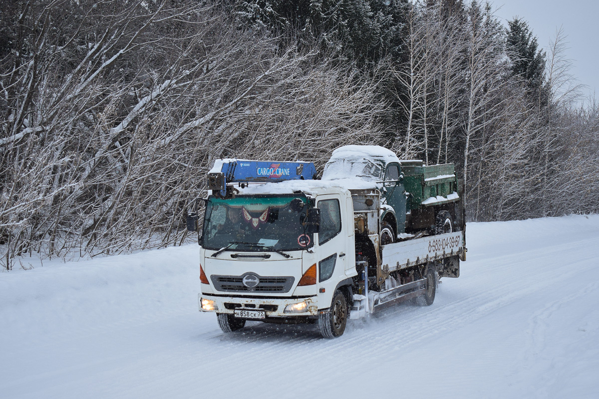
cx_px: 300
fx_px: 873
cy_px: 200
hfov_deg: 37.9
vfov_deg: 25.8
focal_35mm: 52
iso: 400
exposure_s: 1/800
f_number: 6.3
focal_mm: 35
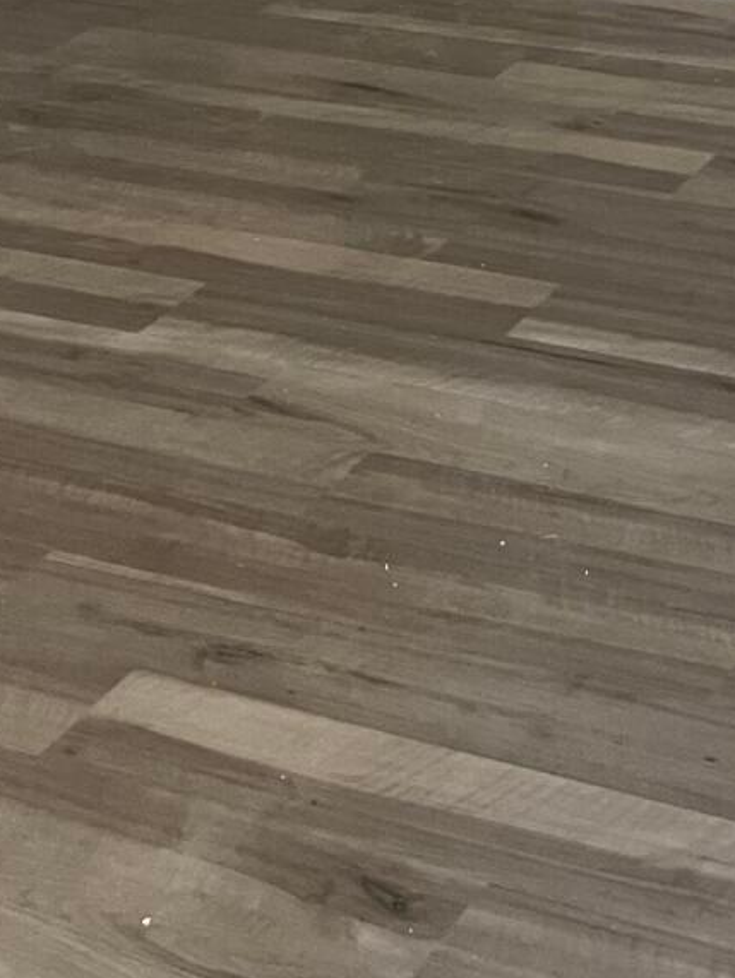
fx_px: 2771
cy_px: -214
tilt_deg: -14.5
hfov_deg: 15.1
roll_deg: +3.3
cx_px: 478
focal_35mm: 98
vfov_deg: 18.9
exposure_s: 1/60
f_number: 1.8
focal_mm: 3.99
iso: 200
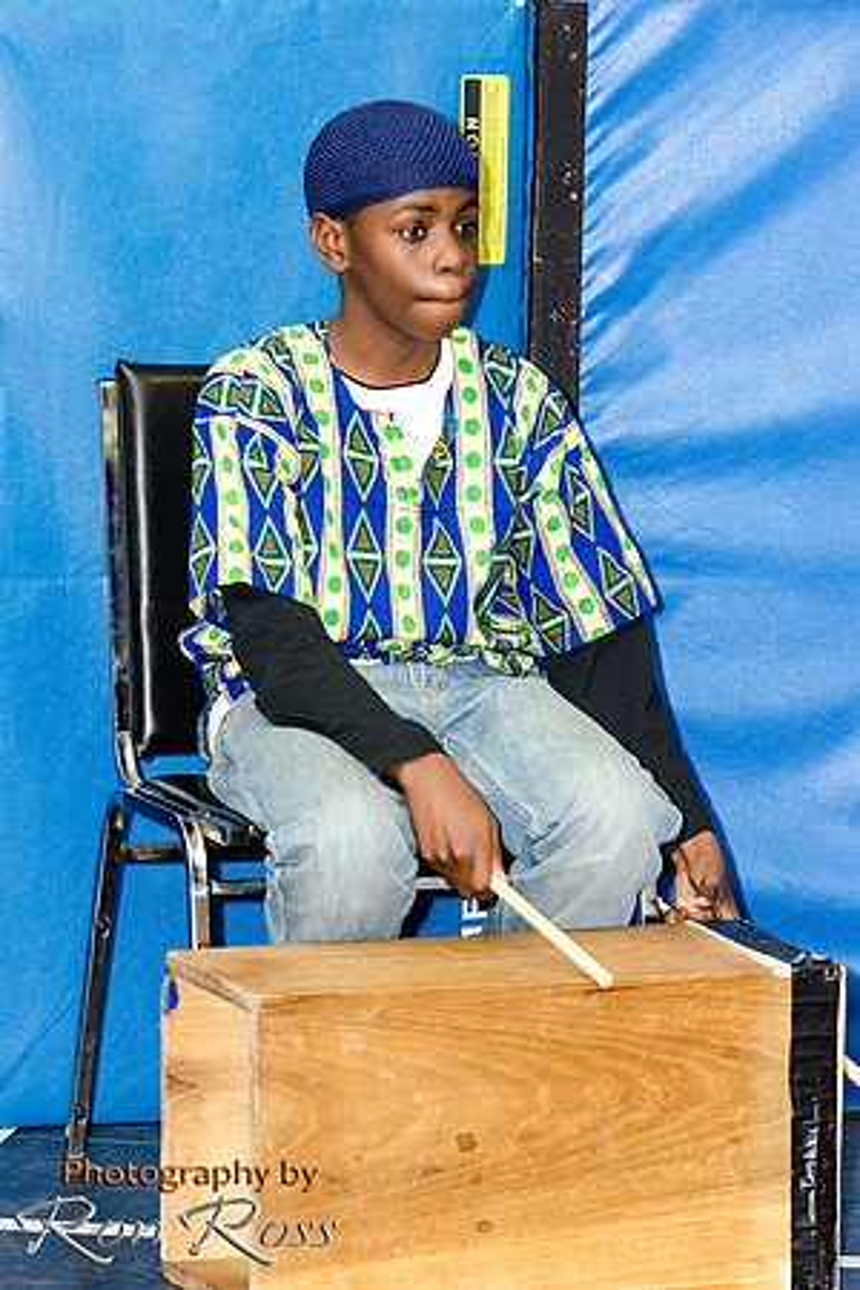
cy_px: 645
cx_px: 430
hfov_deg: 6.1
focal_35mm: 225
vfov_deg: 9.1
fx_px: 8062
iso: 800
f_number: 4.5
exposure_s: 1/160
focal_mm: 150
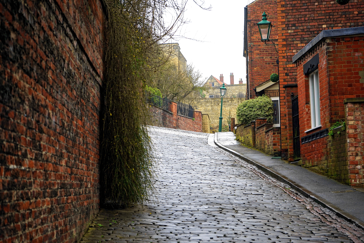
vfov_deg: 19.5
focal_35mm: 70
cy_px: 122
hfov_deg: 28.8
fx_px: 708
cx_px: 182
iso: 100
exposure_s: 1/80
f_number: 6.3
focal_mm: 70
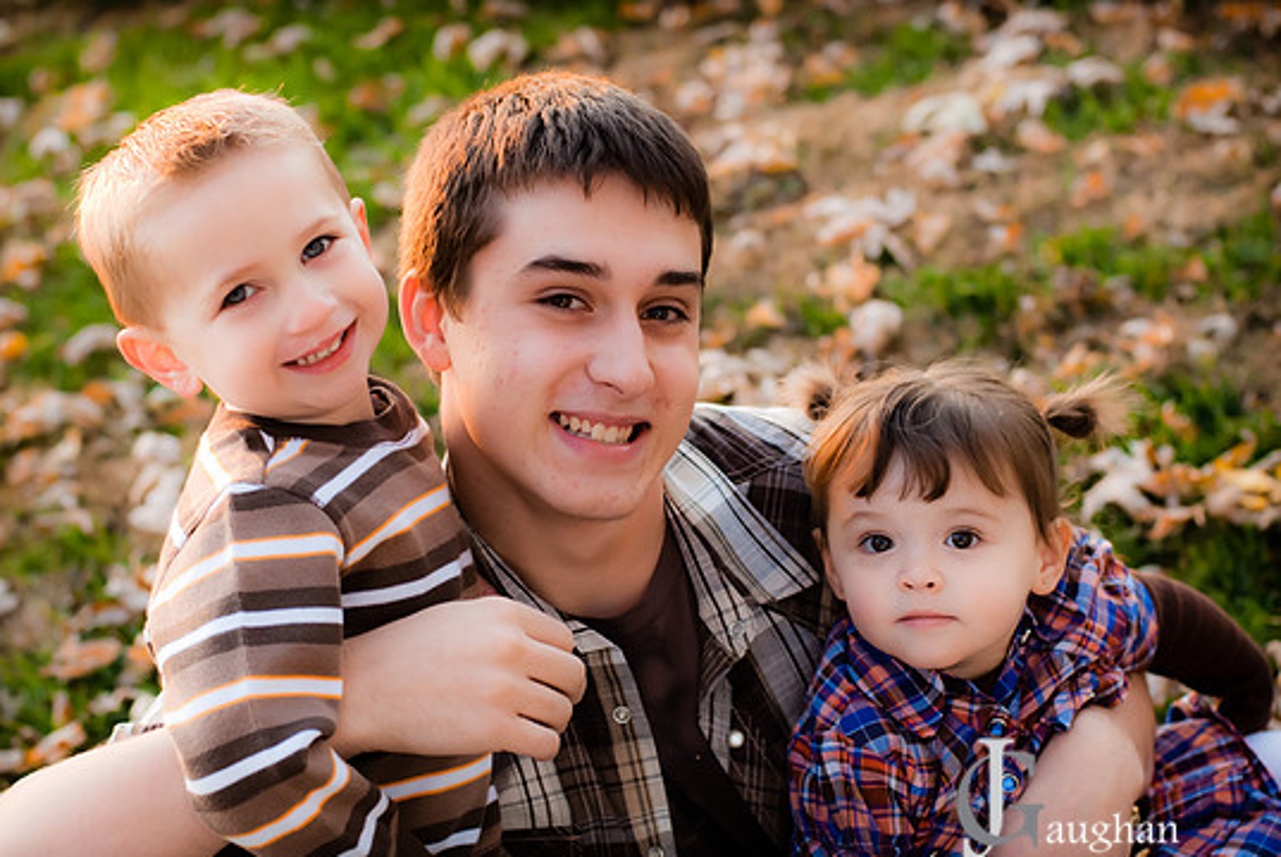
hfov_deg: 25.0
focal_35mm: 81
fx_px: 2885
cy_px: 456
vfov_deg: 16.9
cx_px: 625
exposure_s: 1/125
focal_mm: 50
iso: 400
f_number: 3.5
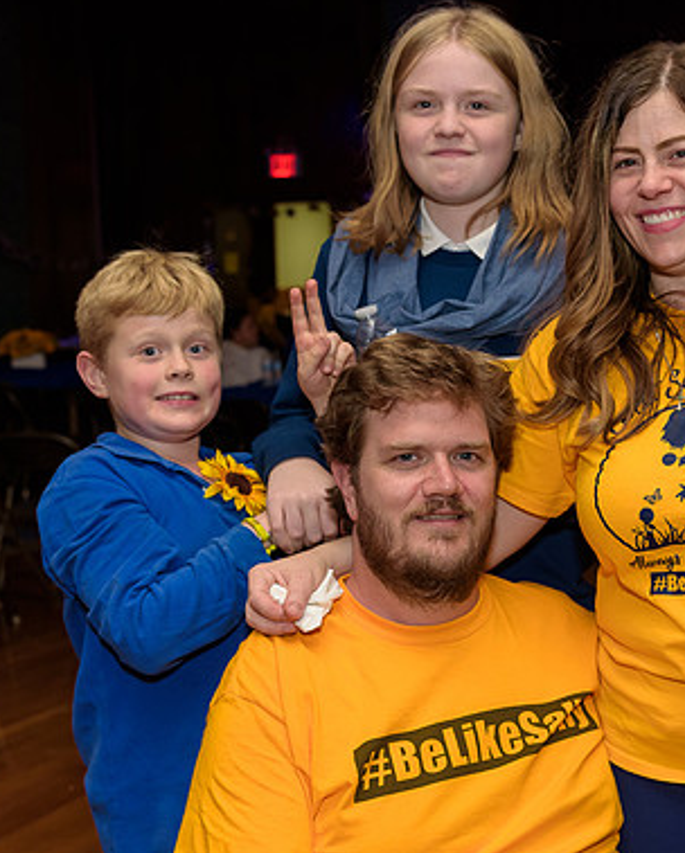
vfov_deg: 28.7
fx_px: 1670
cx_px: 511
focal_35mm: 66
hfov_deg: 23.0
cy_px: 422
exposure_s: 1/125
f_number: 5
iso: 1000
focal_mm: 46
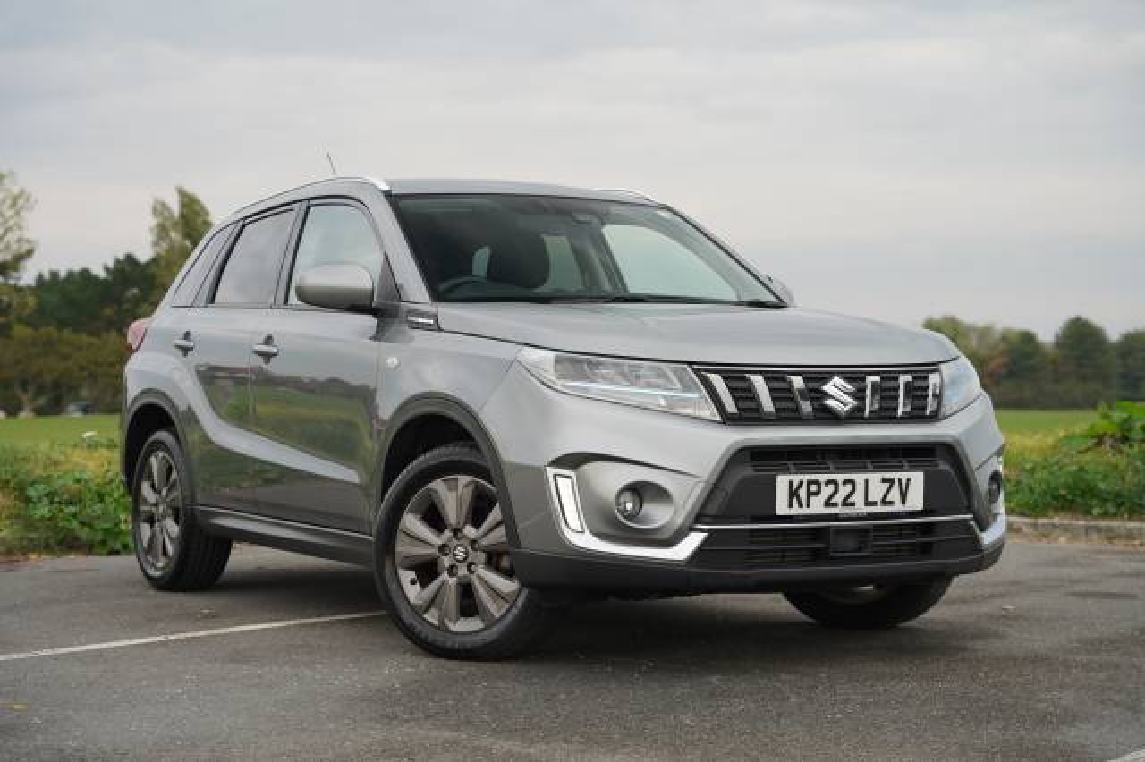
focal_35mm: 64
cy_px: 381
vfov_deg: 21.2
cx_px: 572
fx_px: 2038
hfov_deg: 31.4
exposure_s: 1/100
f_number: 4
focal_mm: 64.1
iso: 100
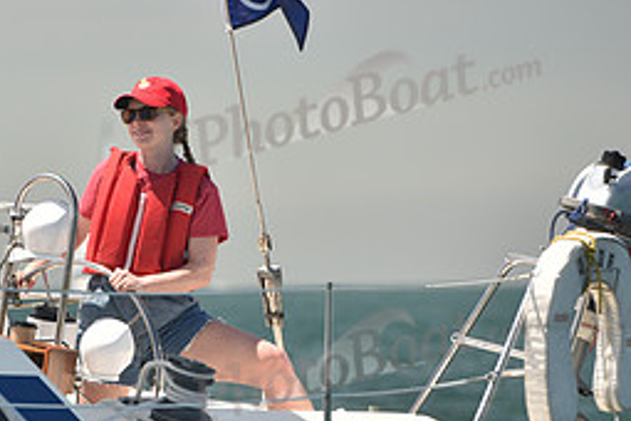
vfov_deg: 3.0
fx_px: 7975
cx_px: 67
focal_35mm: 455
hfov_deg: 4.5
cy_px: 266
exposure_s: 1/800
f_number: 4
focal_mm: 200
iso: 250
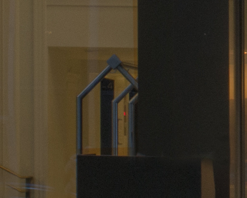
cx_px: 515
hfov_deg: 7.6
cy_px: -249
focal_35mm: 243
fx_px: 1777
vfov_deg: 6.1
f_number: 22
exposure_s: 2.5
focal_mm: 28
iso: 400
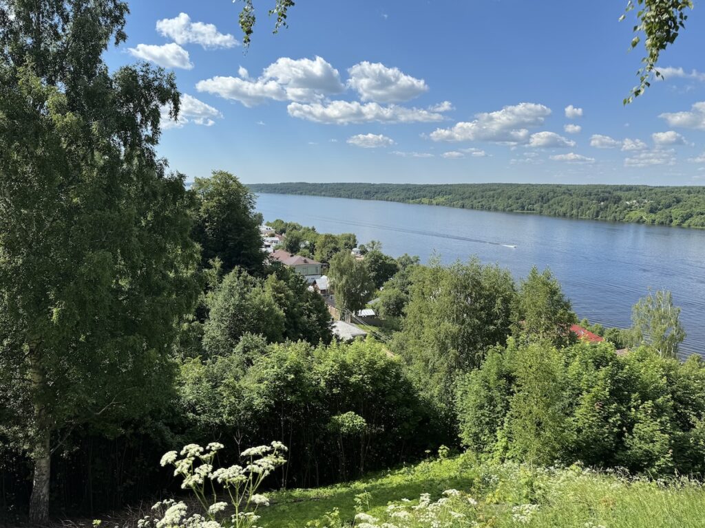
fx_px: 489
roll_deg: -1.3
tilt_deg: -9.0
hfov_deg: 71.6
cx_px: 352
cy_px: 264
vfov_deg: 56.8
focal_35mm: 24
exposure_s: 1/4310
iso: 80
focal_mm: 6.76
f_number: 1.78
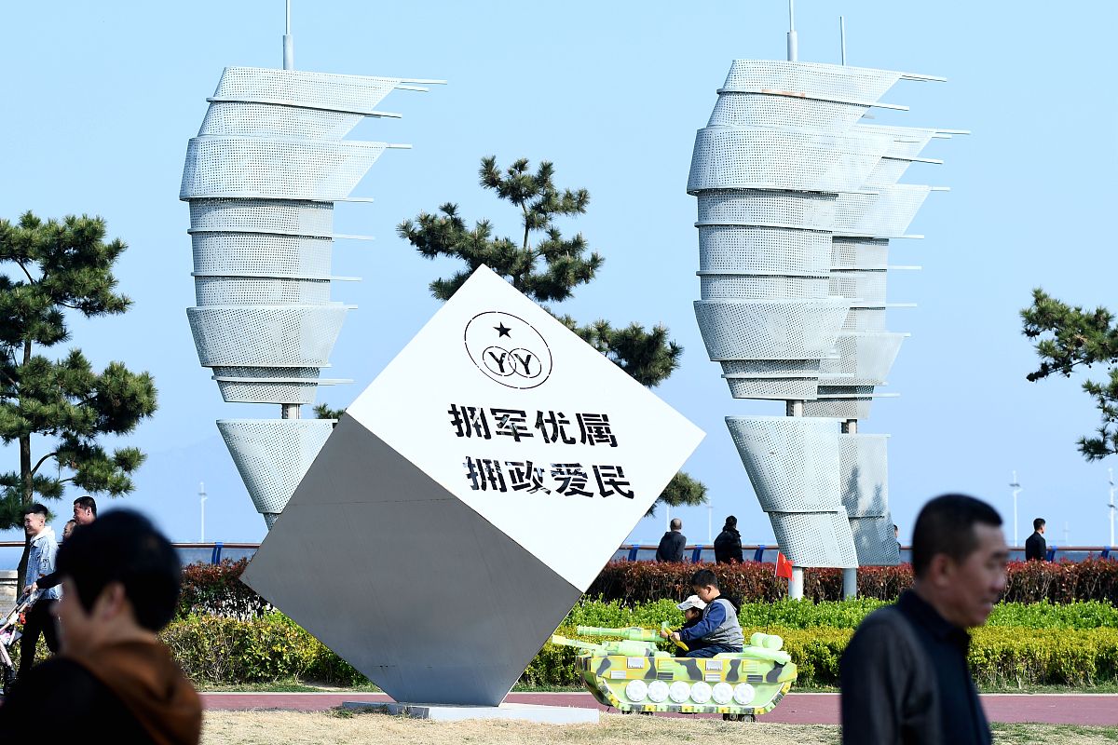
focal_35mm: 105
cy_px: 372
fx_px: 3261
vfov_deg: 13.0
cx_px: 559
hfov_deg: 19.5
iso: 100
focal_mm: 70
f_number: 4
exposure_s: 1/1000
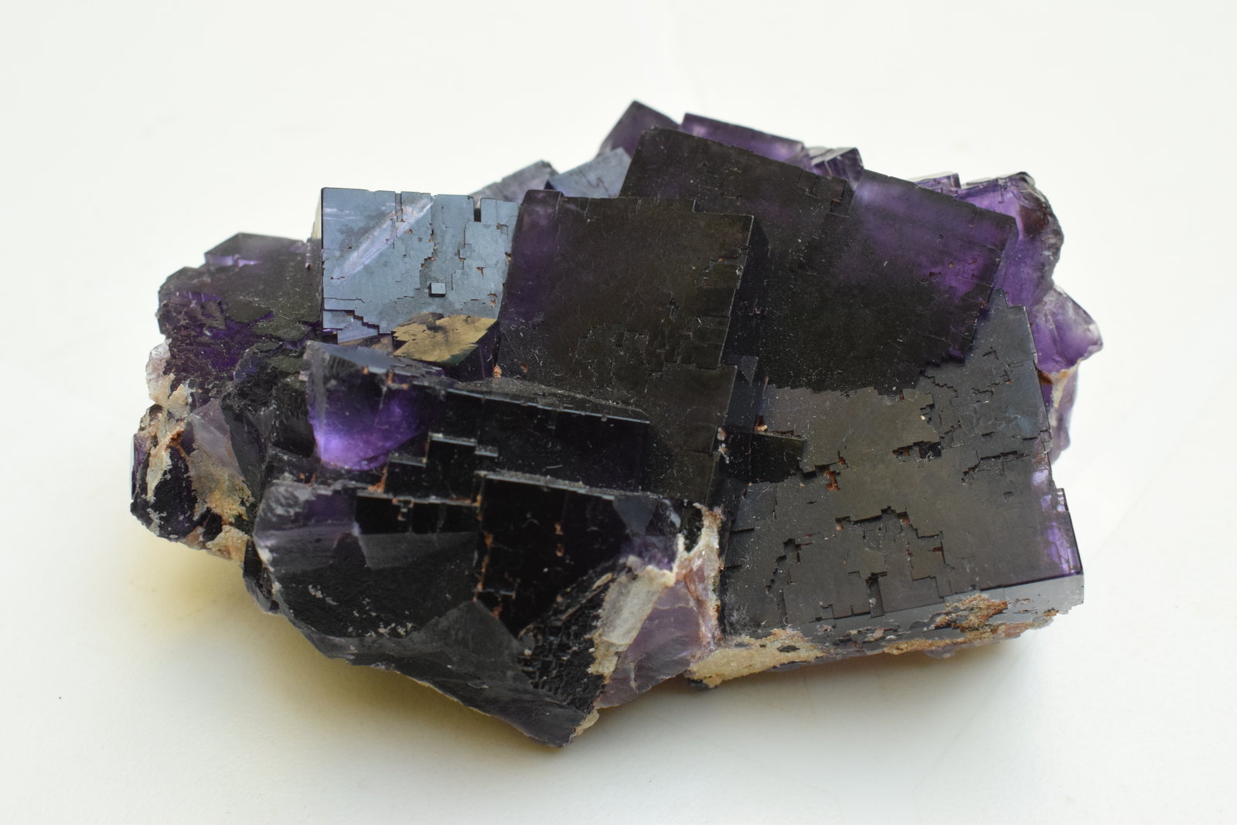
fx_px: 1598
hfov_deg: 42.3
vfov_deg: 28.9
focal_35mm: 46
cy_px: 412
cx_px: 618
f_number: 14
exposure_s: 1/50
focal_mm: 31
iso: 2200
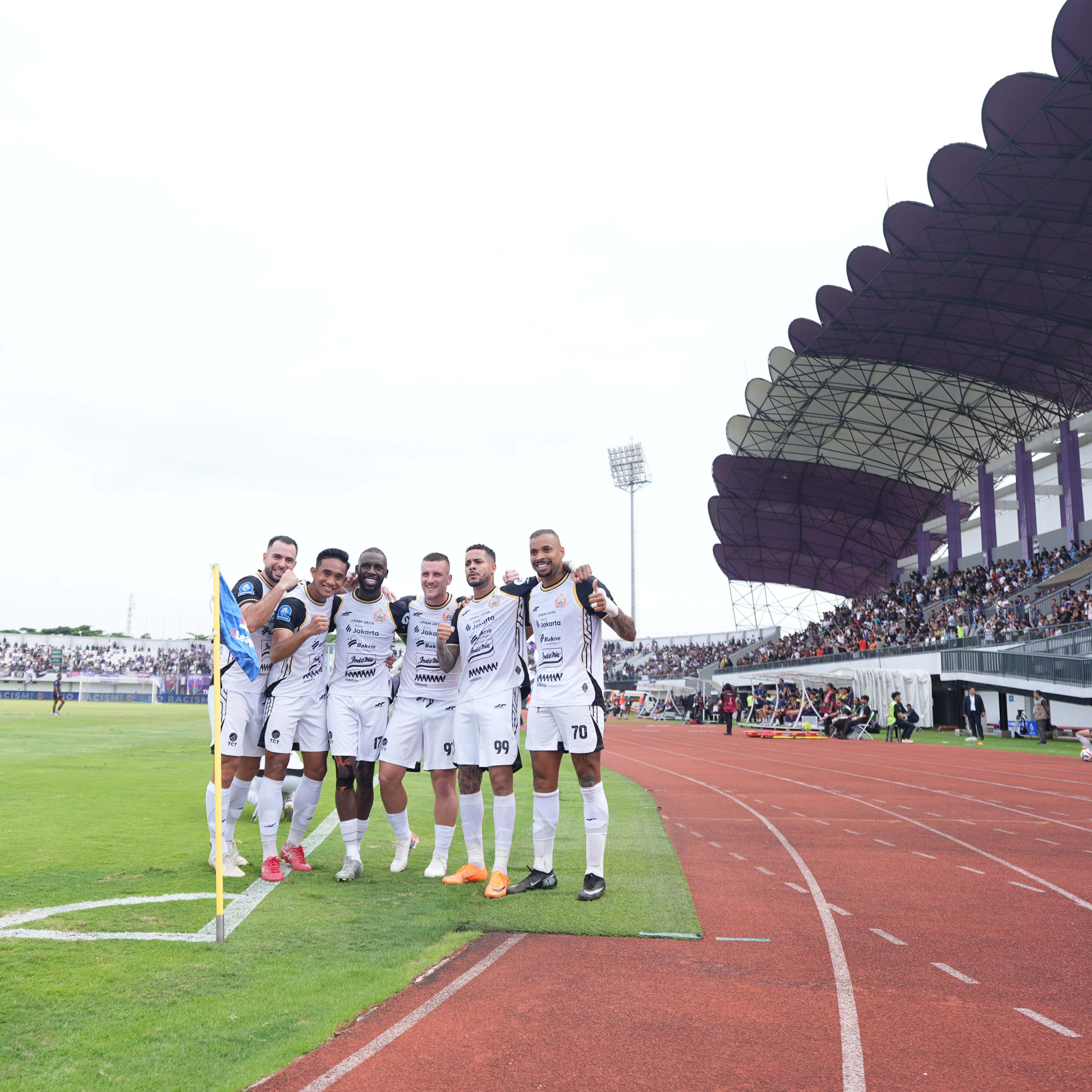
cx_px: 448
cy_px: 554
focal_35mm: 30
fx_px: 1071
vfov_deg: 54.0
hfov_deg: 53.7
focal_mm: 23
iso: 250
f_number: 2.8
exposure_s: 1/1250
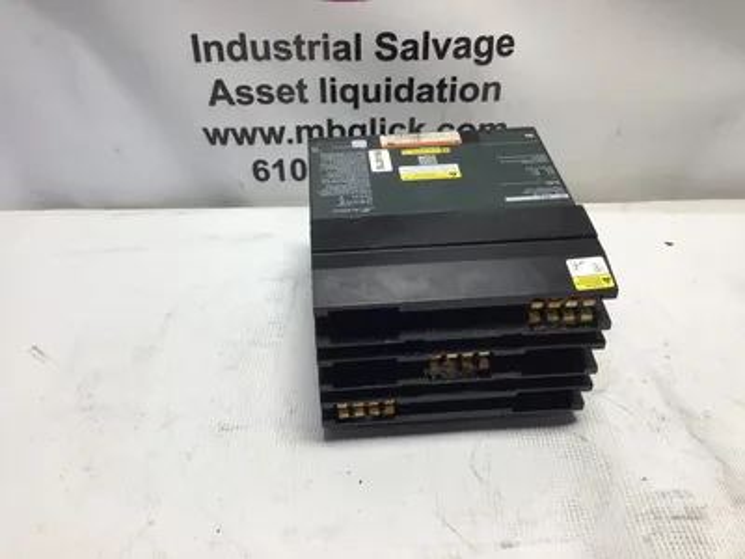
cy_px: 280
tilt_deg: -36.8
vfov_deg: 45.4
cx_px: 372
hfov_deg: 58.4
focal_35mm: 31
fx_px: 667
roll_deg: -1.6
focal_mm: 3.3
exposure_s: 1/120
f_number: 2.4
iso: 32
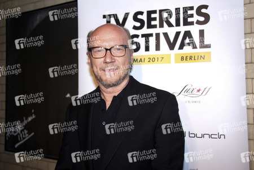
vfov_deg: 33.4
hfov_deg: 48.5
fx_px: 282
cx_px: 127
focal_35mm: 40
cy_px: 85
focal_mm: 40
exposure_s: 1/200
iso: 1600
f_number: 4
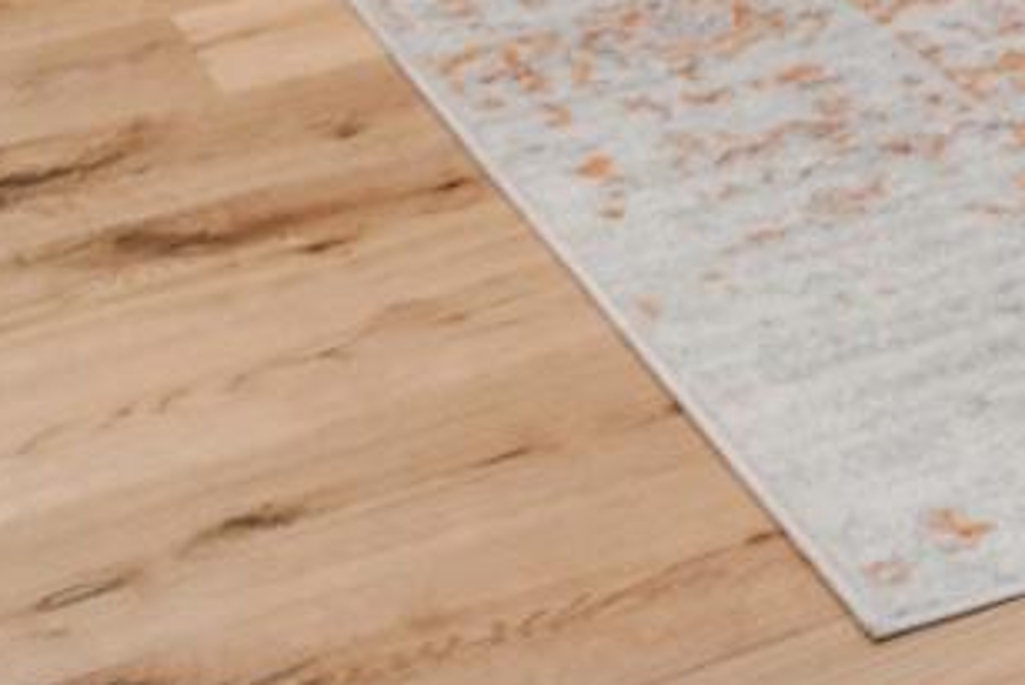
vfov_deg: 10.2
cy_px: -1328
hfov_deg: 18.8
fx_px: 2848
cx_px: 1372
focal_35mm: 100
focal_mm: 10
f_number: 9
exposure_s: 1
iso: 200
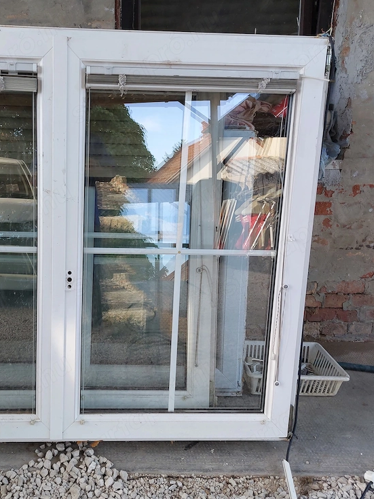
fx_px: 490
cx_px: 85
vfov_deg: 54.0
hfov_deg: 40.4
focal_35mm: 34
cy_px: 251
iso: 40
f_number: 1.8
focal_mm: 5.23
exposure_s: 1/100
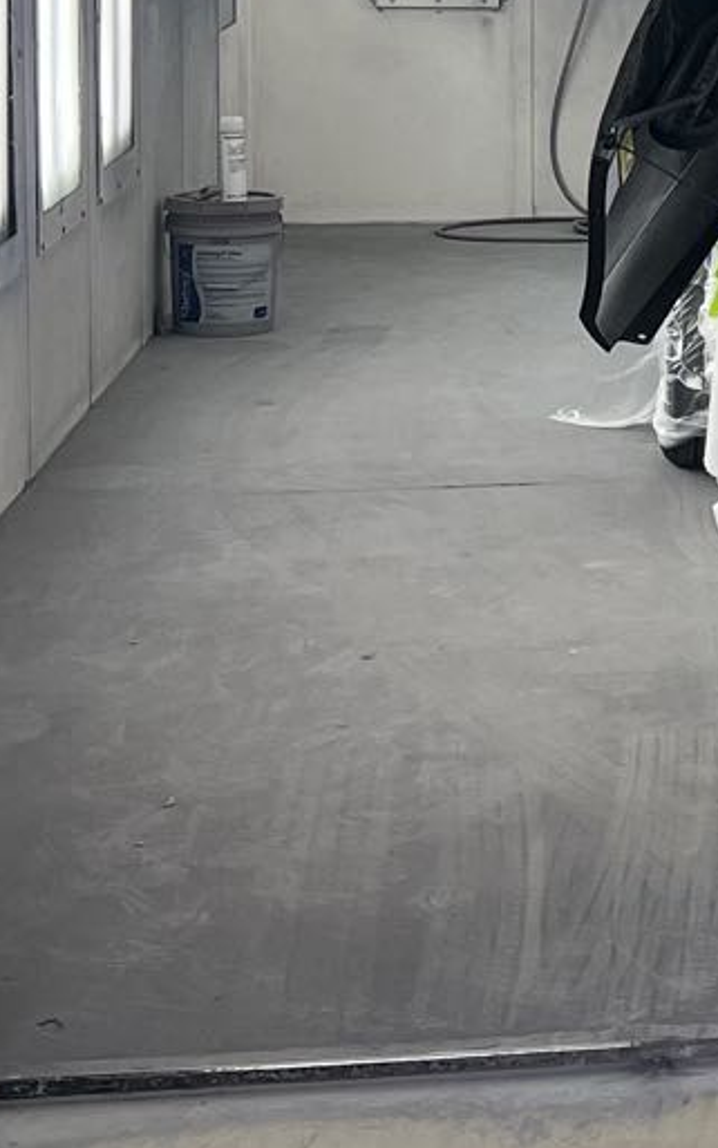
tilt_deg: -4.2
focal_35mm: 110
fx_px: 3441
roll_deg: +0.2
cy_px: 81
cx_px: 1342
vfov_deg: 18.6
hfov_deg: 11.0
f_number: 1.5
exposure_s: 1/166
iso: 40
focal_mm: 5.7
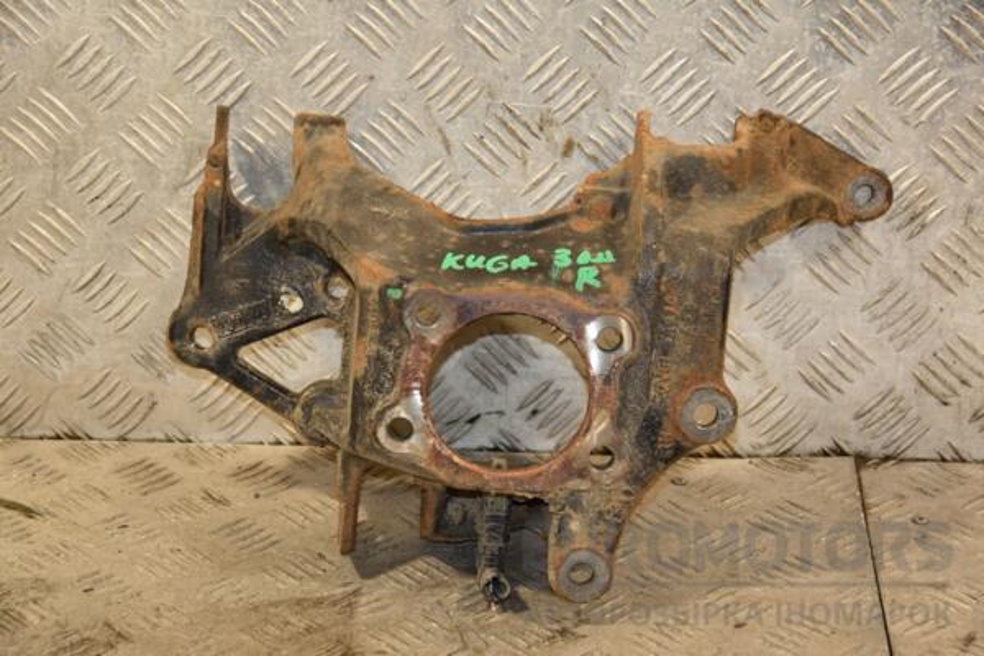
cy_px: 328
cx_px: 492
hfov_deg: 20.6
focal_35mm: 99
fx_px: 2706
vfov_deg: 13.8
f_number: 5.3
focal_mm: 66
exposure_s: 1/125
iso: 800
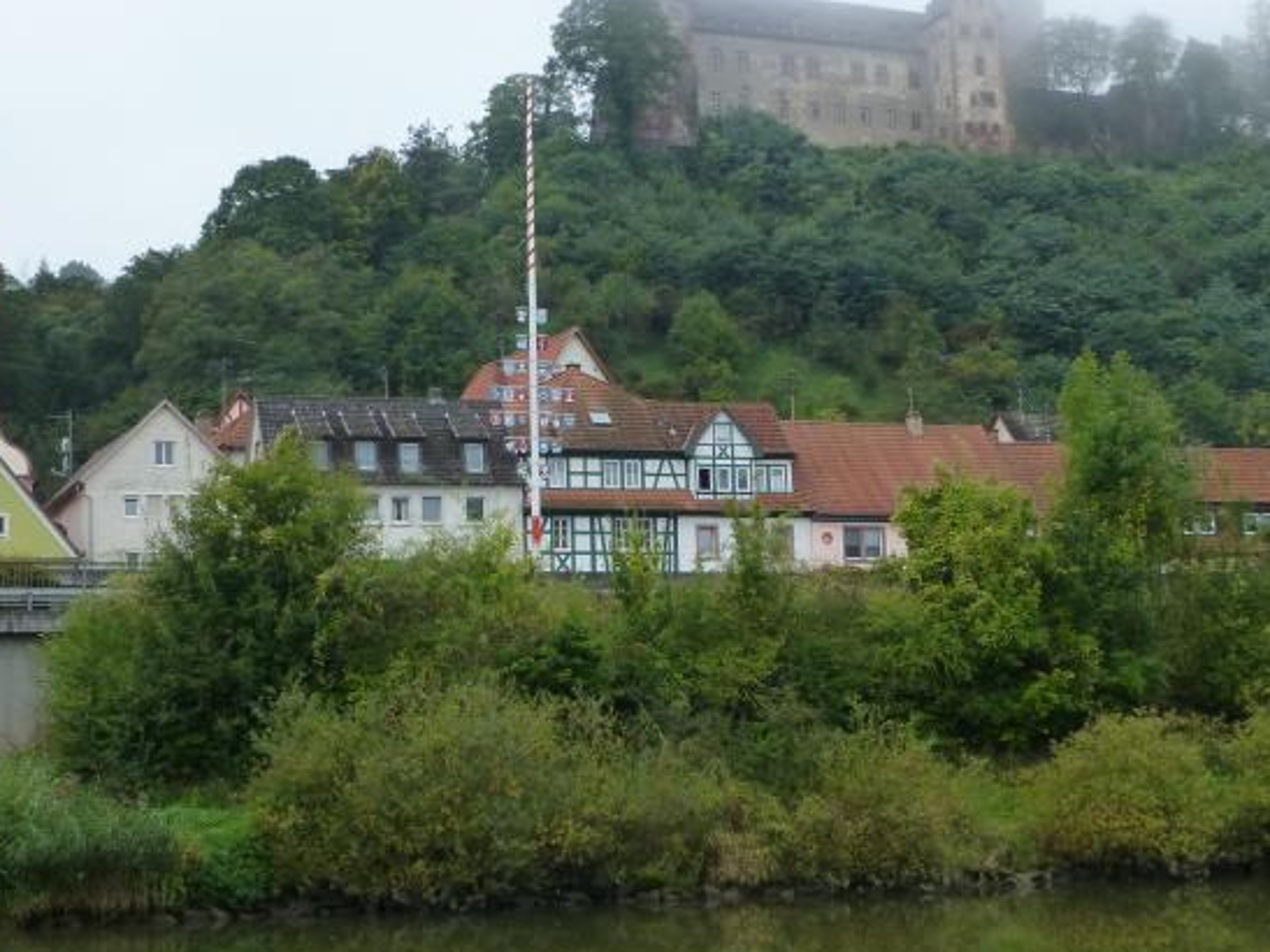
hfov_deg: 32.1
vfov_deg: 24.4
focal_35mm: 60
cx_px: 497
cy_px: 416
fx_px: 2201
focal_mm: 7.4
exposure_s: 1/125
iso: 160
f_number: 3.9
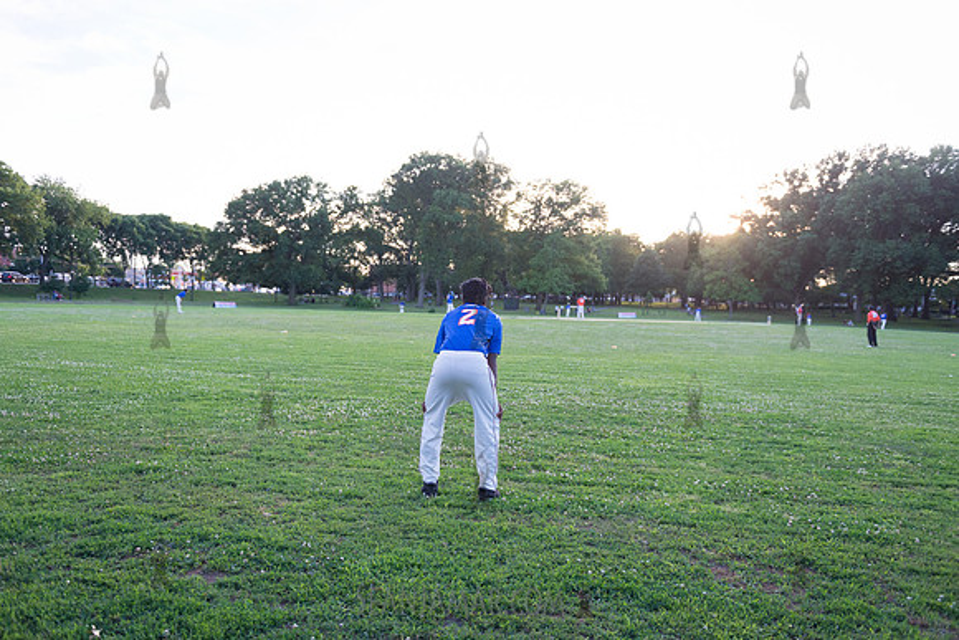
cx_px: 480
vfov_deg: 46.4
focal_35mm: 28
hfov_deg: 65.5
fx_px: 746
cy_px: 320
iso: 1600
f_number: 2.8
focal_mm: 28
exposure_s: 1/2000
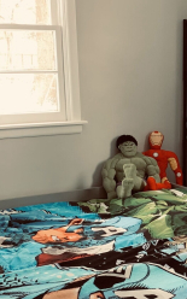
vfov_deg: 27.5
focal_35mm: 74
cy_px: 222
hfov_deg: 17.0
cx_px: 206
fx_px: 603
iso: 100
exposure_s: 1/66
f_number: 1.8
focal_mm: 4.25
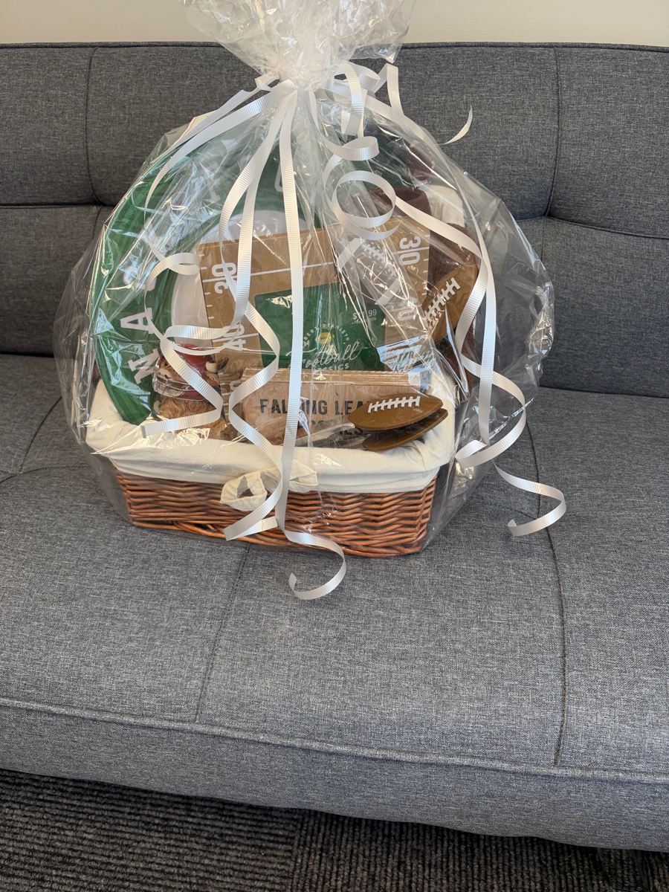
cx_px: 334
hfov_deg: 56.8
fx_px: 618
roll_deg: +2.8
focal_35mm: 24
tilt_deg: -35.6
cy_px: 446
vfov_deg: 71.6
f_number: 1.8
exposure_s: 1/121
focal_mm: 6.93
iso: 125
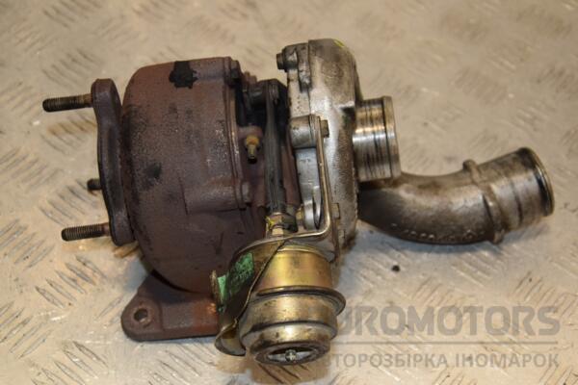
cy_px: 192
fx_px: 1204
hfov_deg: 27.0
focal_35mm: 75
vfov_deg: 18.2
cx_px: 289
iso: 800
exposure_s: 1/200
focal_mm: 50
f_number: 6.3
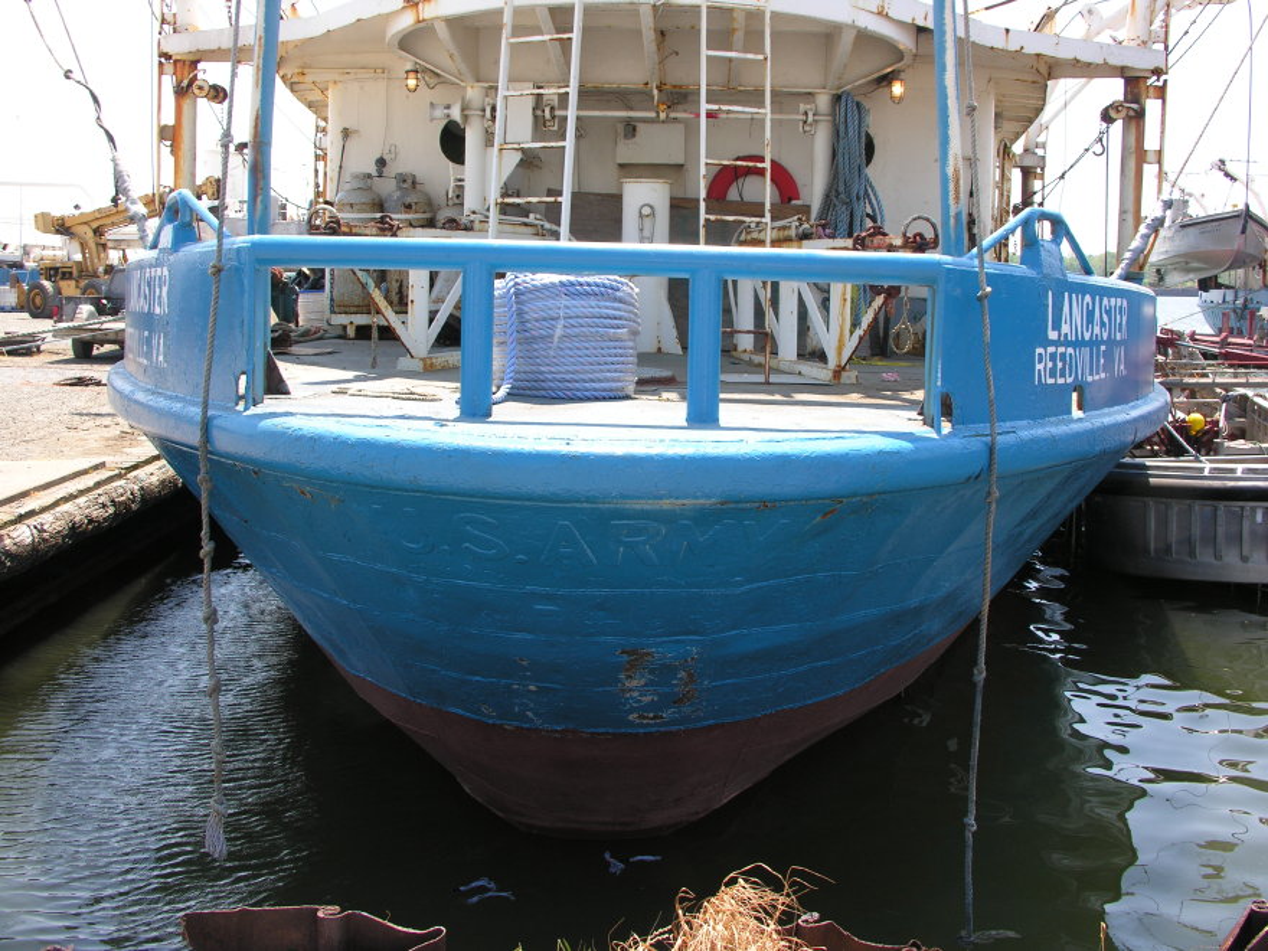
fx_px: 1282
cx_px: 634
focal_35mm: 35
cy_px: 476
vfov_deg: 40.7
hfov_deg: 52.6
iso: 50
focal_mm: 8.9
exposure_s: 1/141
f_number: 5
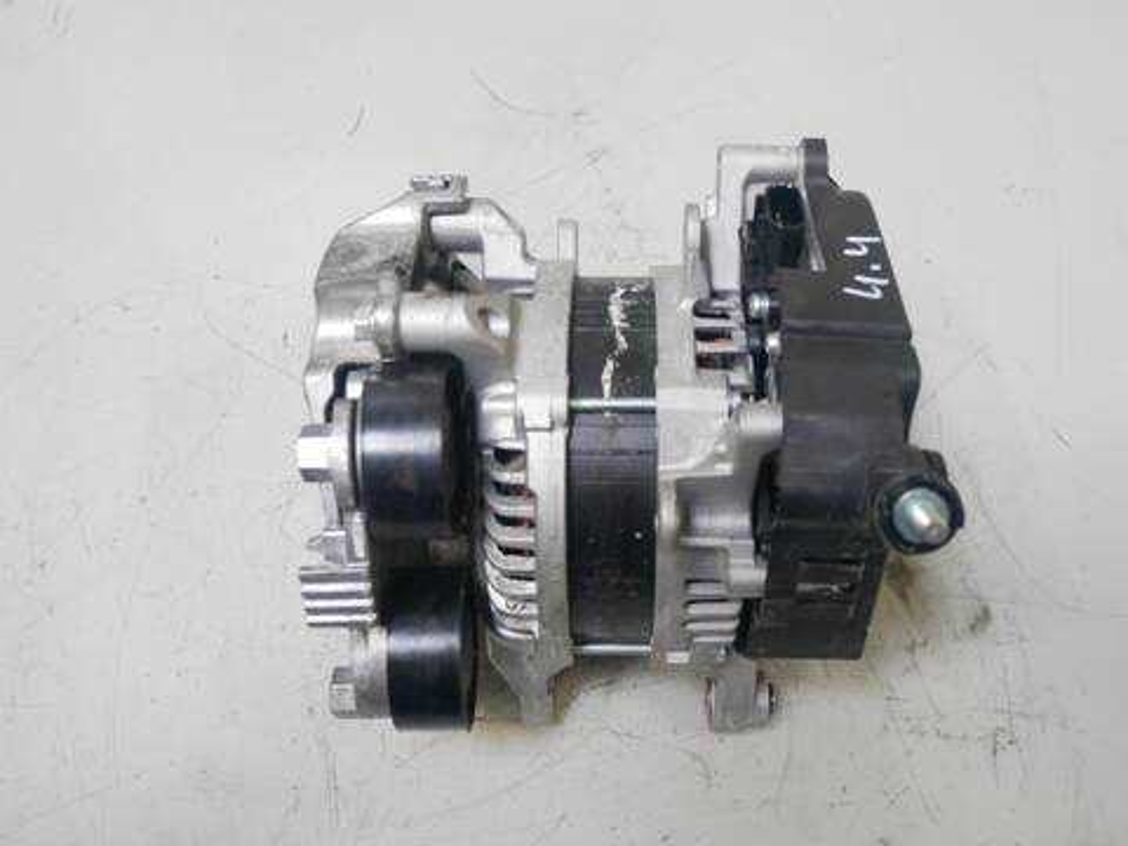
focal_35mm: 34
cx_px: 564
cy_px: 423
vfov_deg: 41.8
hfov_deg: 54.0
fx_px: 1108
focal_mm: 17
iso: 1250
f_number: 4.1
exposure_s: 1/60
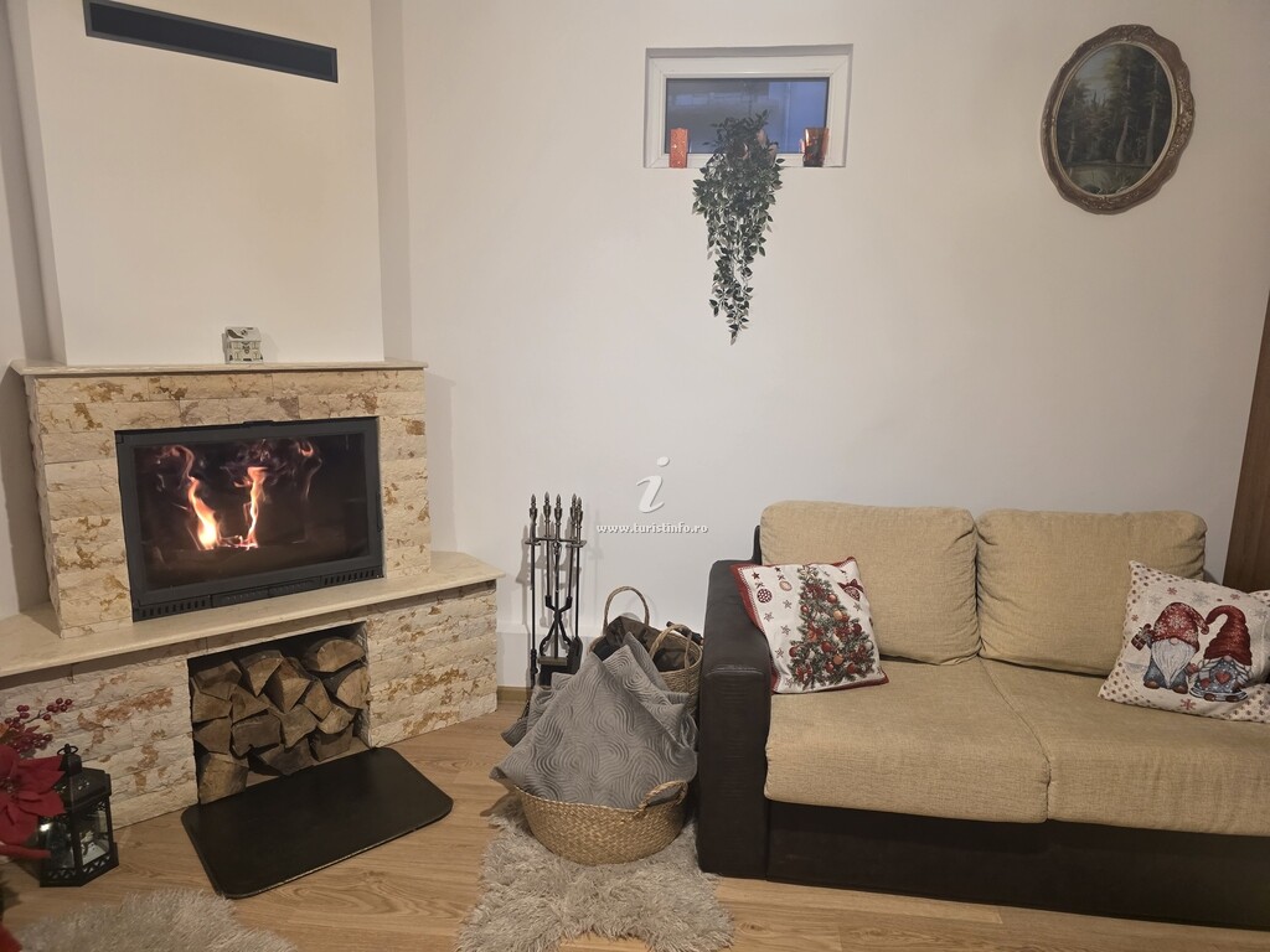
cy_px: 476
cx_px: 635
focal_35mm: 23
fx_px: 844
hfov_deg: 73.9
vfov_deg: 58.9
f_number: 1.7
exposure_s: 1/120
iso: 640
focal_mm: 6.3
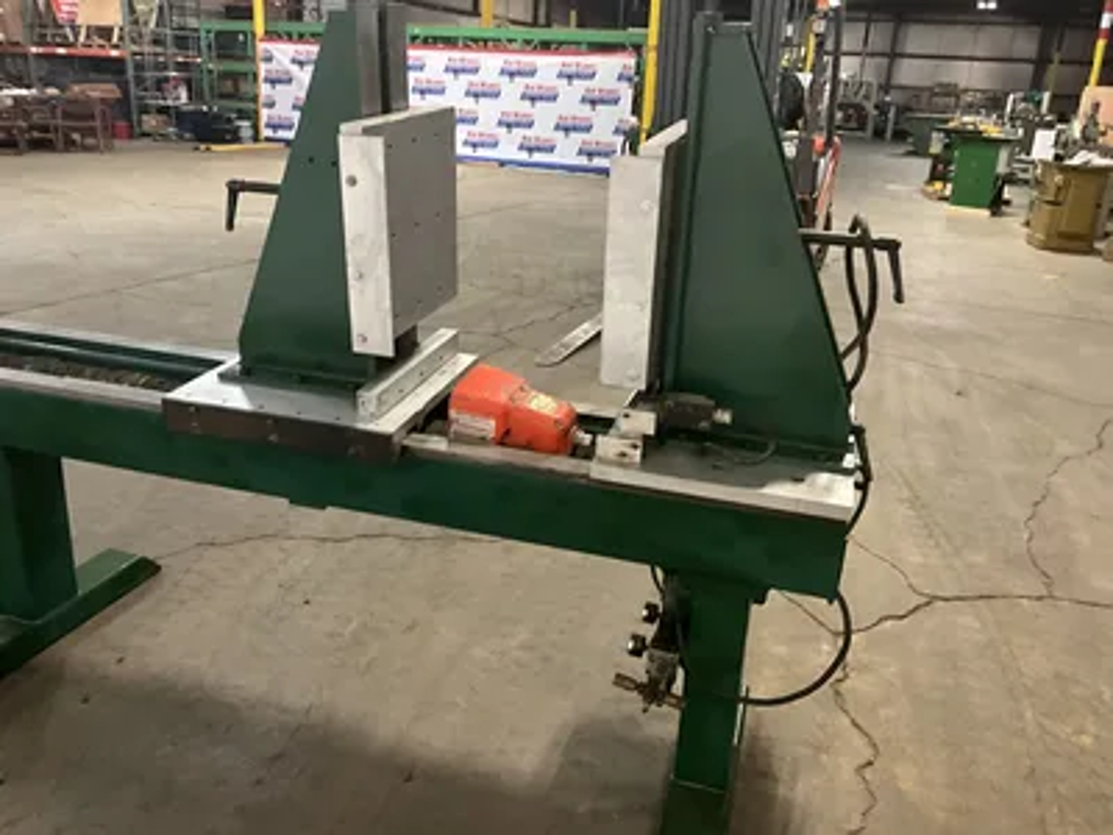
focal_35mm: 29
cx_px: 556
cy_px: 418
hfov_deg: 61.7
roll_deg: -3.7
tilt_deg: -20.0
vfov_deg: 48.2
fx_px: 932
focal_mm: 3
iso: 320
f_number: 1.8
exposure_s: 1/37
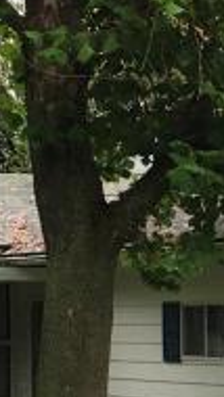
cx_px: 228
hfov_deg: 7.1
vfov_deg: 12.6
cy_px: 284
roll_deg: +0.3
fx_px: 1793
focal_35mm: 170
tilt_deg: +1.7
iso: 25
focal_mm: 4.15
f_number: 2.2
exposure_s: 1/262
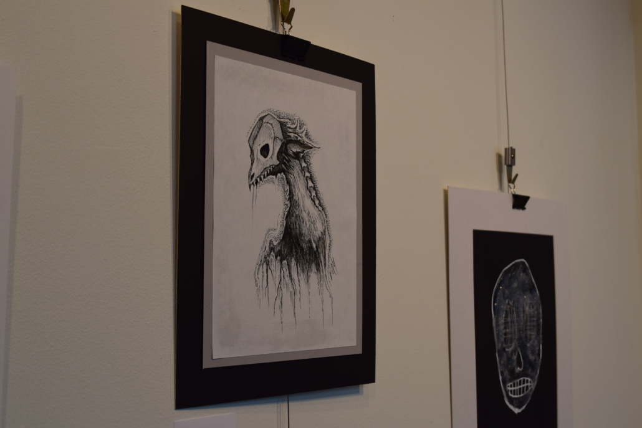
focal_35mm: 51
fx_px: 910
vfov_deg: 26.5
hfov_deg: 38.9
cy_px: 214
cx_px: 321
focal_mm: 34
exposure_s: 1/40
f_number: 7.1
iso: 400
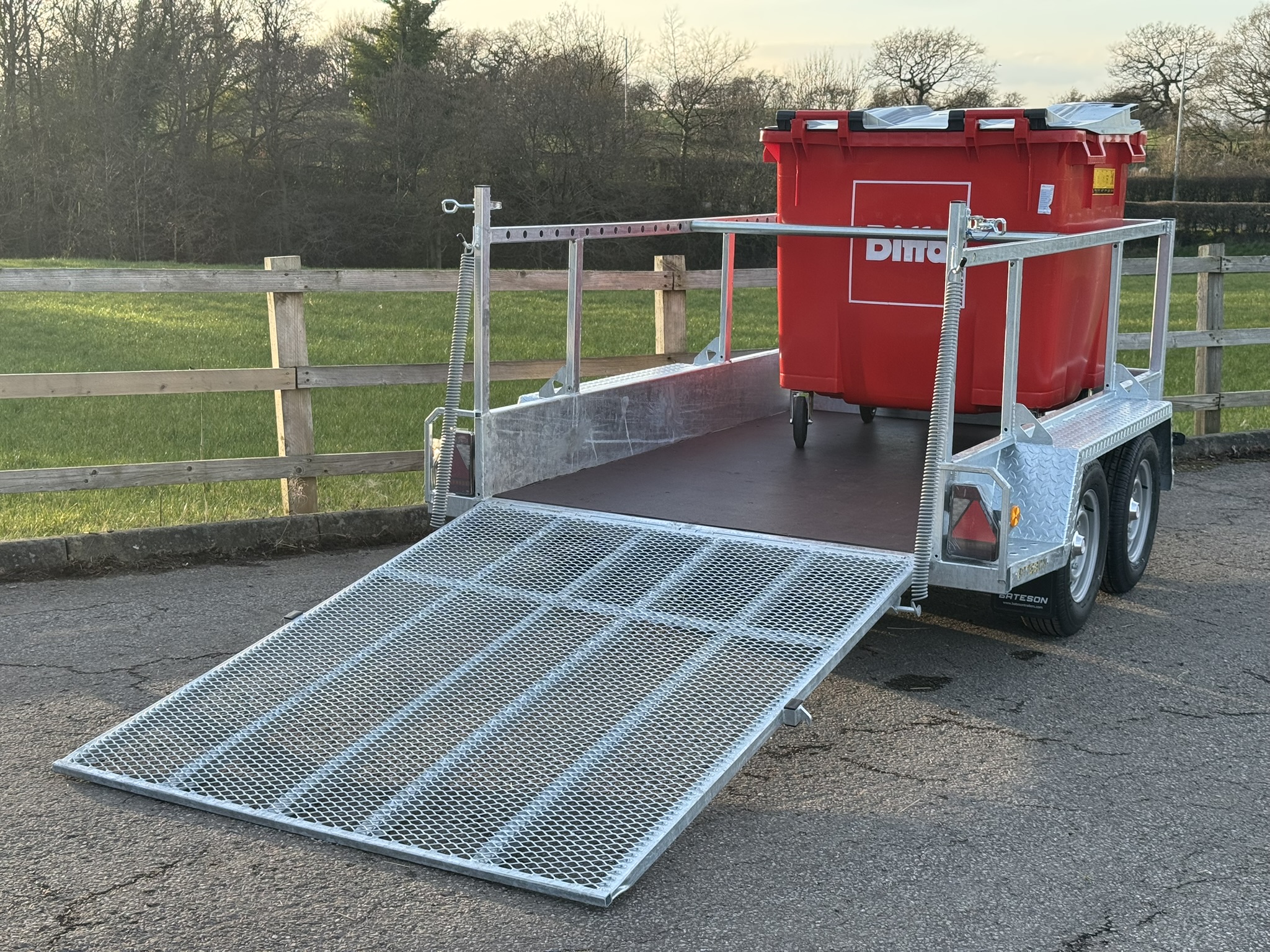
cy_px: 476
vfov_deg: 30.3
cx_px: 635
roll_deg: +0.3
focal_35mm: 48
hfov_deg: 39.7
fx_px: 1761
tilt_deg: -11.5
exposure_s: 1/756
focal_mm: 6.76
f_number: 1.78
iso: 64
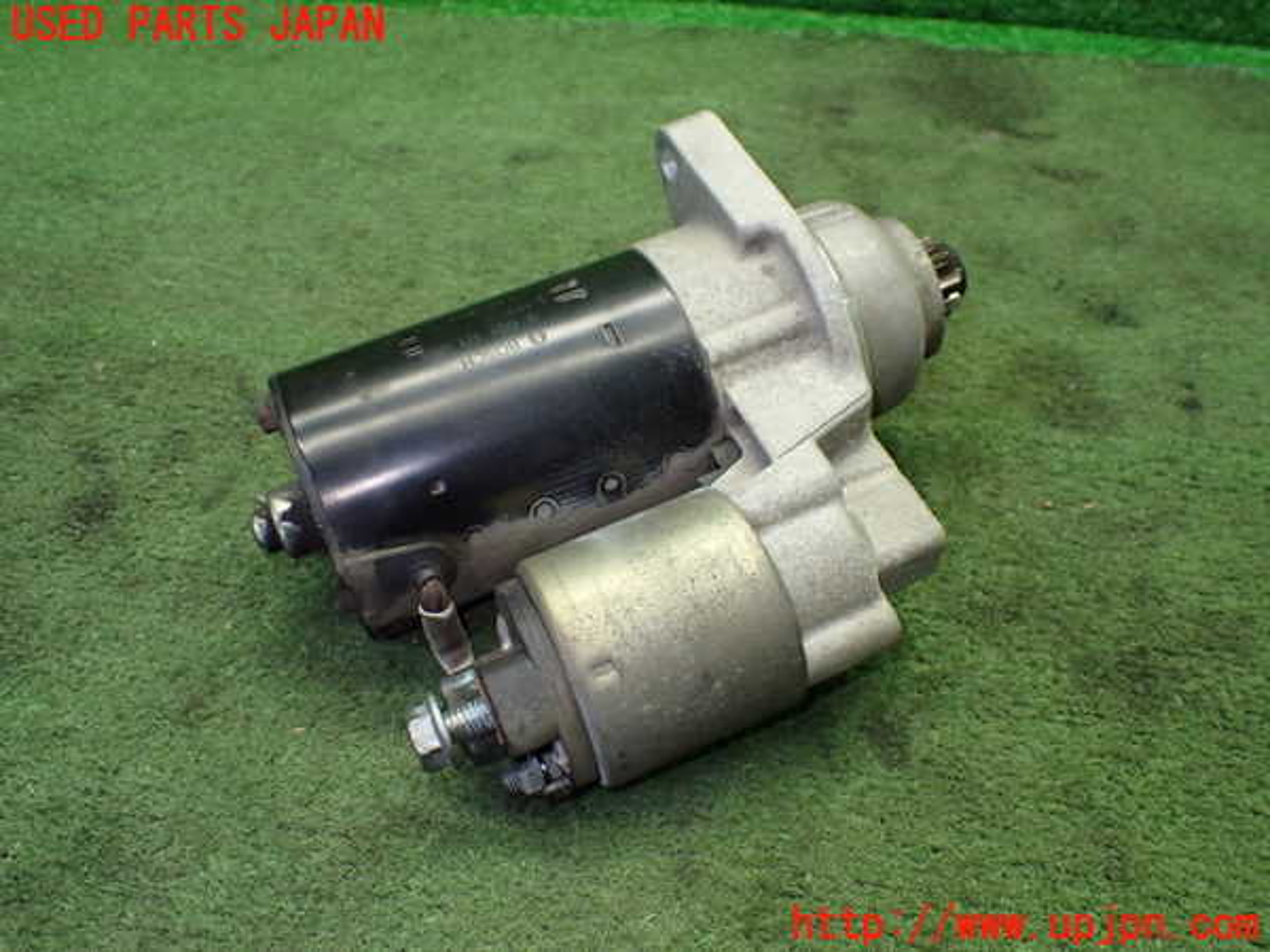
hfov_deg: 60.0
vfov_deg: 46.8
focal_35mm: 30
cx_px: 635
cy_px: 476
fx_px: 1101
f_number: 2.3
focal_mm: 5.4
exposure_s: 1/125
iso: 640
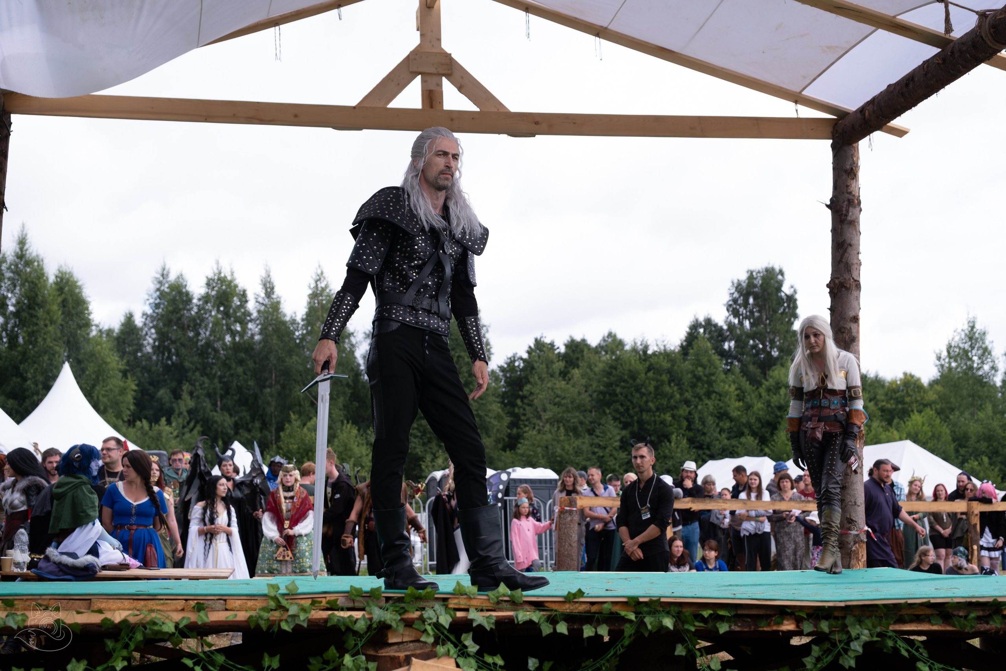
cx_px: 503
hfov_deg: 37.5
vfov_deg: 25.5
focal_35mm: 53
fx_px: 1481
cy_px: 336
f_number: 3.6
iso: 400
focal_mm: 35.3
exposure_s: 1/1600
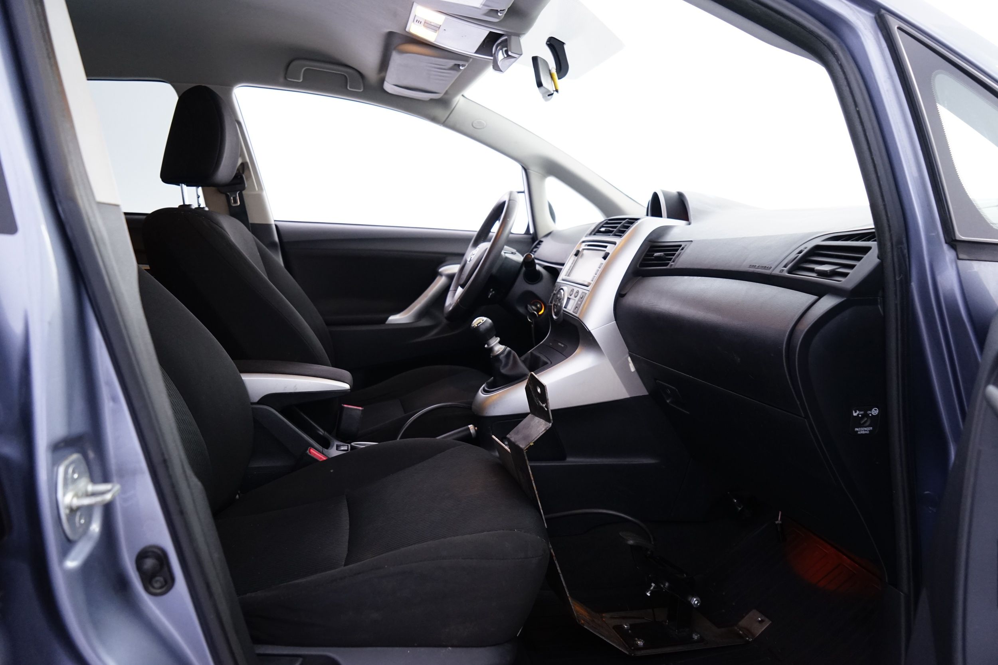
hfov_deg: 73.7
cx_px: 499
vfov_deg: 53.1
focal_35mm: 24
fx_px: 665
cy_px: 332
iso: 2000
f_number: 4.5
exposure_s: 1/10
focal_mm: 24
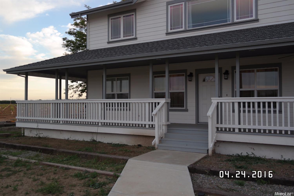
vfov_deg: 43.6
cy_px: 98
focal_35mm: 30
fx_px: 245
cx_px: 147
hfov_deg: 61.9
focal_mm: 20
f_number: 3.5
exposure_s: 1/80
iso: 100
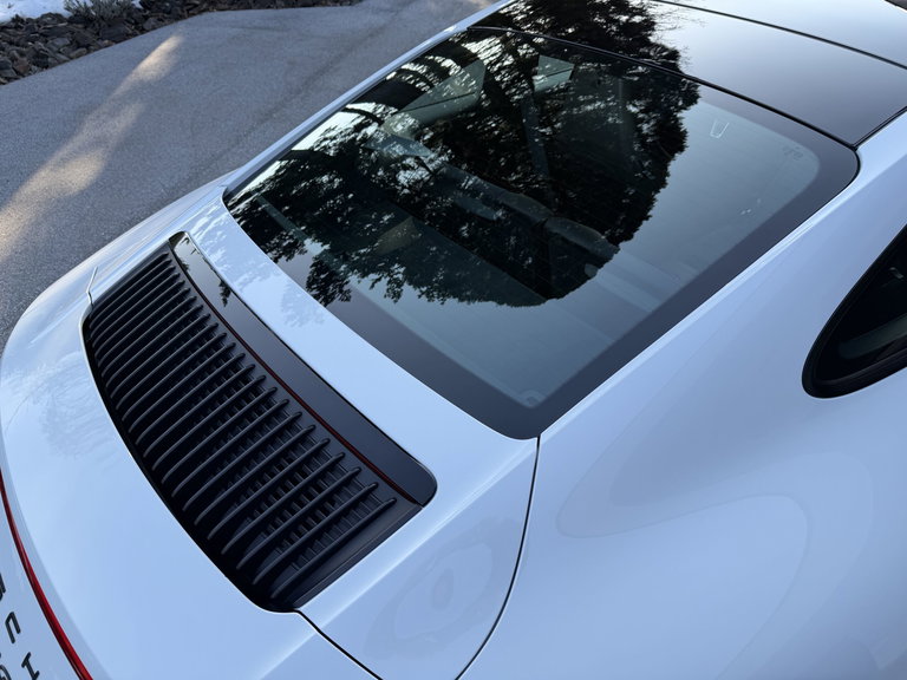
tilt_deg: -40.5
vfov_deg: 56.8
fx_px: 629
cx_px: 454
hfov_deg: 71.6
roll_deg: +0.6
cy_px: 340
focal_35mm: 24
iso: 80
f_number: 1.78
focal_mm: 6.76
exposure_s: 1/967
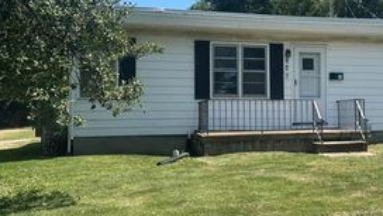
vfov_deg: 24.9
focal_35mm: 48
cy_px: 101
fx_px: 487
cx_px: 279
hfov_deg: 41.8
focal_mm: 6.76
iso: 80
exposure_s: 1/2833
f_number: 1.78
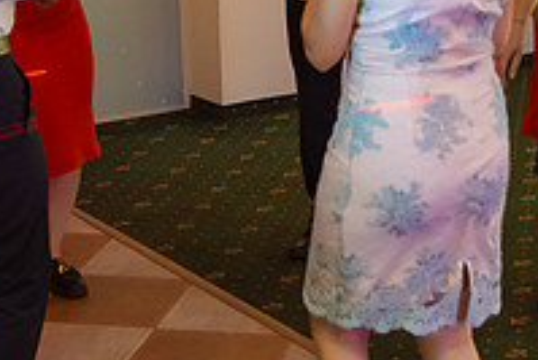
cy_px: -36
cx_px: 306
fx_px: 1331
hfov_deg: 22.8
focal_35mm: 89
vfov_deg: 15.0
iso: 1250
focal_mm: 24
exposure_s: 1/125
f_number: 2.8
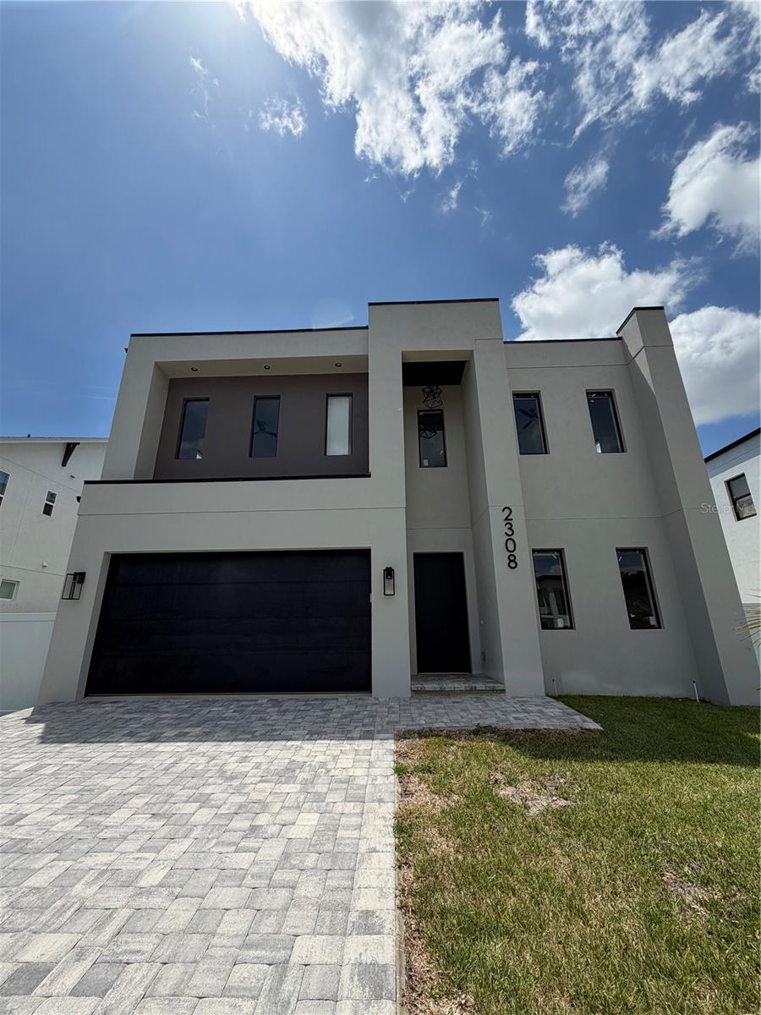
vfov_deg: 102.1
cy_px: 508
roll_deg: +0.9
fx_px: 410
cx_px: 380
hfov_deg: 85.7
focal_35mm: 14
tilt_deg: +16.2
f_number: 2.2
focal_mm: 2.22
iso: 20
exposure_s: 1/1339
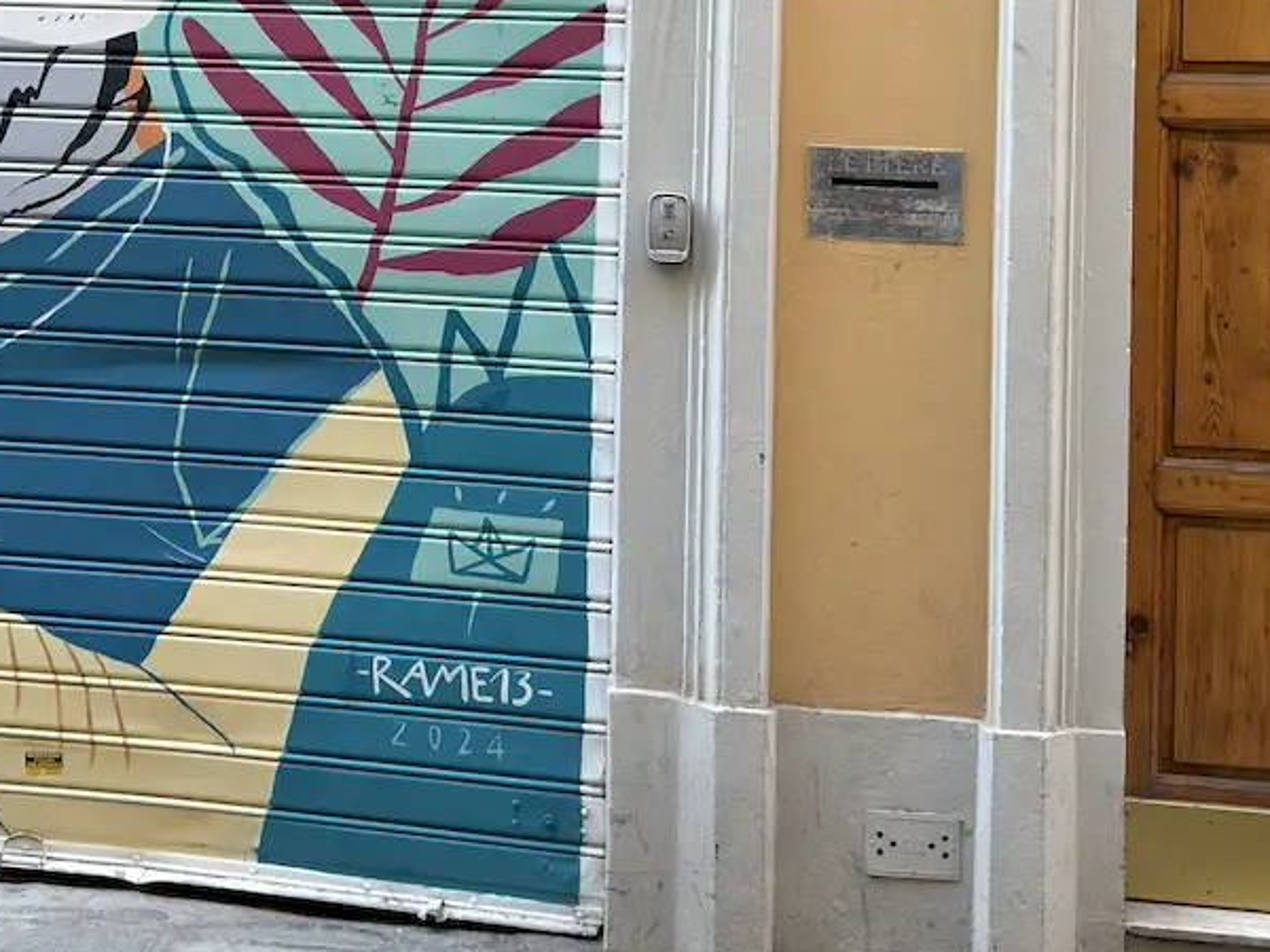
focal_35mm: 60
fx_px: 2201
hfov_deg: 31.4
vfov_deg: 23.6
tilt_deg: +2.4
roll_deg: -2.3
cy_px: 51
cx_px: 258
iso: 100
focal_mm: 6.76
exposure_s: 1/110
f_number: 1.78
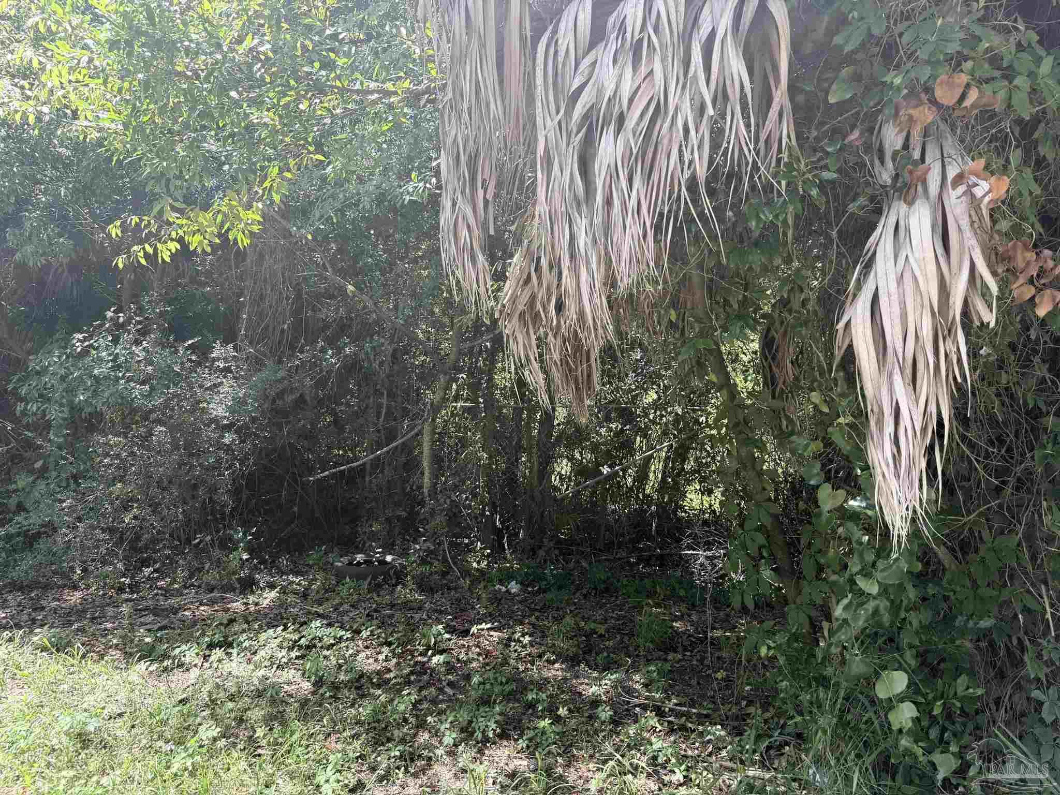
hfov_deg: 71.6
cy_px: 398
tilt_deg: +0.3
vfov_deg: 56.8
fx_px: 735
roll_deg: +0.8
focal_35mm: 24
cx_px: 530
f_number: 1.78
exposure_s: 1/478
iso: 80
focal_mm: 6.76
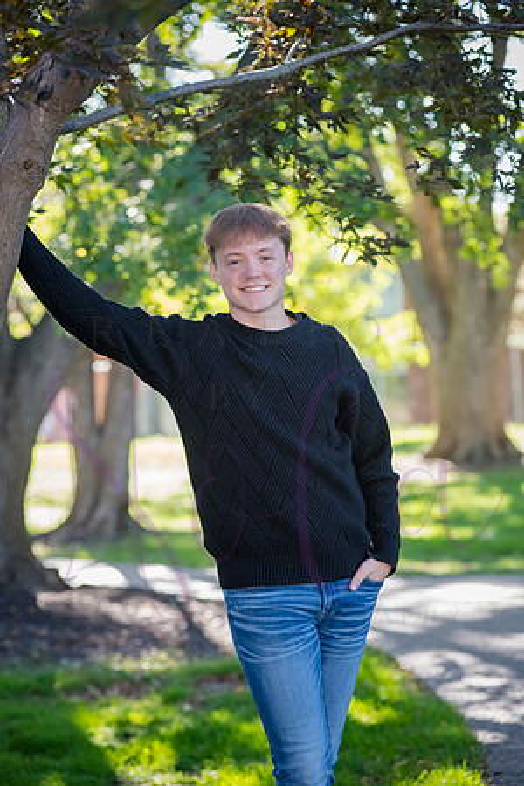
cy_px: 393
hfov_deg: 11.4
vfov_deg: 17.1
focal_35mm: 120
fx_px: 2620
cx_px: 262
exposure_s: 1/320
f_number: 5
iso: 800
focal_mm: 120
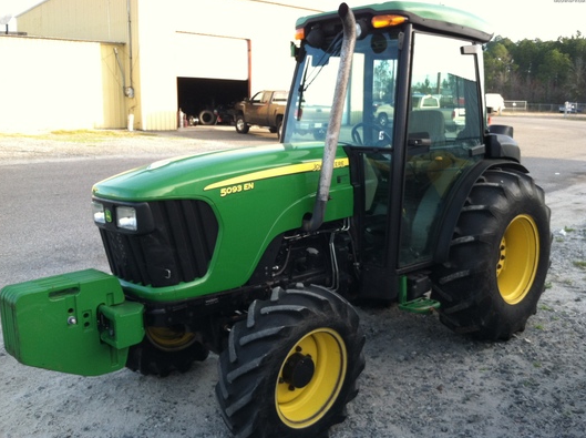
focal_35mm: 36
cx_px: 294
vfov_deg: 39.6
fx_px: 608
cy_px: 221
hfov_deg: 51.4
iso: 80
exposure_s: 1/120
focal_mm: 3.85
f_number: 2.8
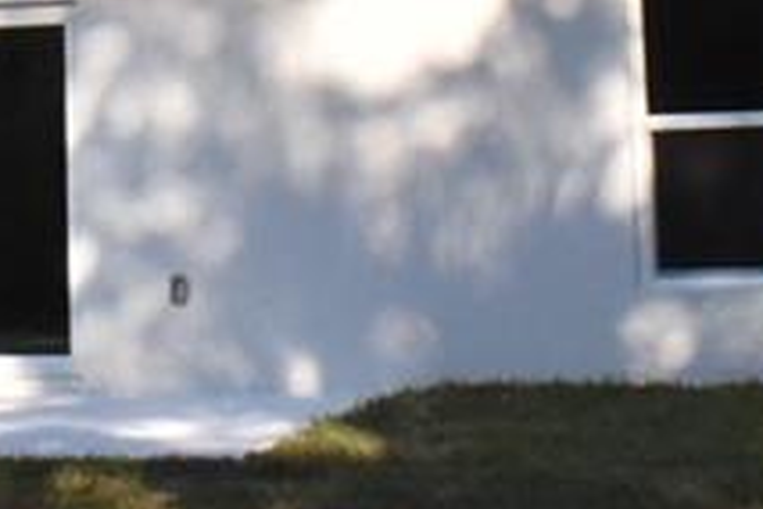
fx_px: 2755
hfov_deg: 15.6
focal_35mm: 130
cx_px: 129
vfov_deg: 10.1
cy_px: -328
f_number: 22
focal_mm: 18
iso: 800
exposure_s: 1/200
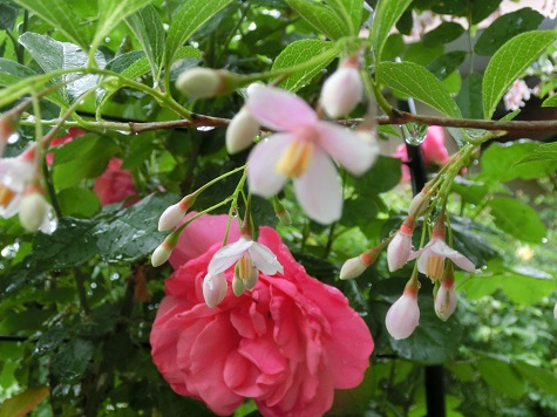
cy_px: 208
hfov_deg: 50.1
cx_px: 278
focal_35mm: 37
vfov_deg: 38.6
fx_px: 595
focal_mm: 6.5
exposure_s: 1/125
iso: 320
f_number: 4.1
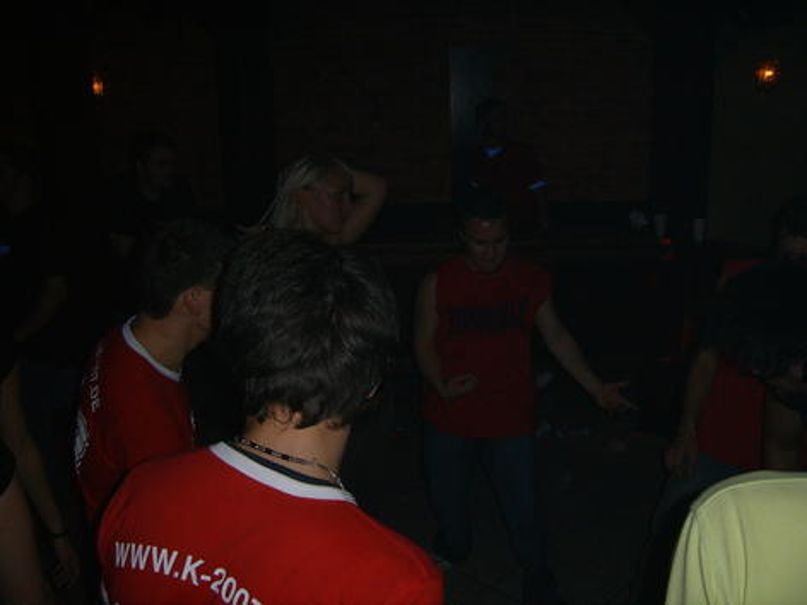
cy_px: 302
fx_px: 816
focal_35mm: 35
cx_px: 404
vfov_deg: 40.7
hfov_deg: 52.6
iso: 100
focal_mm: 5.8
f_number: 2.8
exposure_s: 1/30
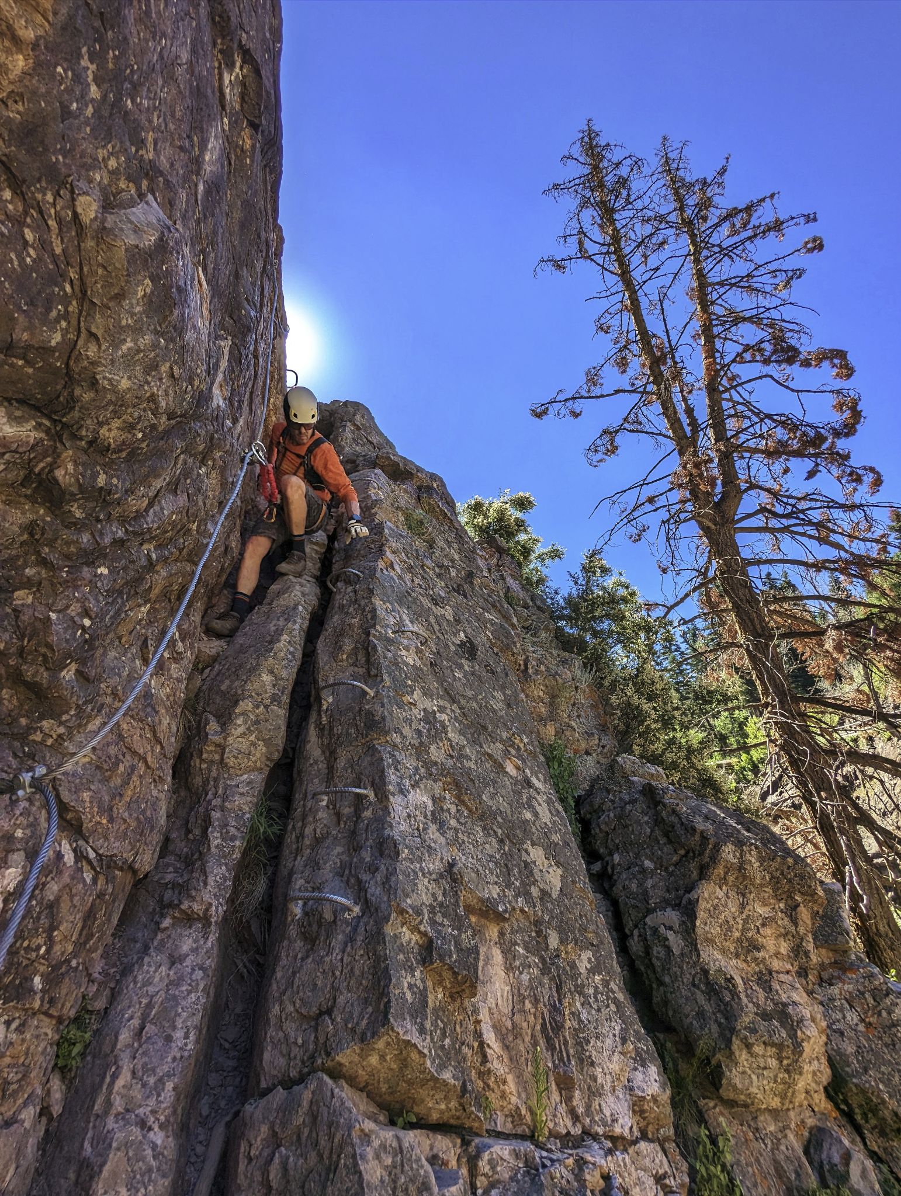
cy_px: 598
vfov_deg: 94.4
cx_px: 450
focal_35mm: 16
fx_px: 554
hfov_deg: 78.2
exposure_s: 1/921
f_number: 2.2
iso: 44
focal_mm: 2.35
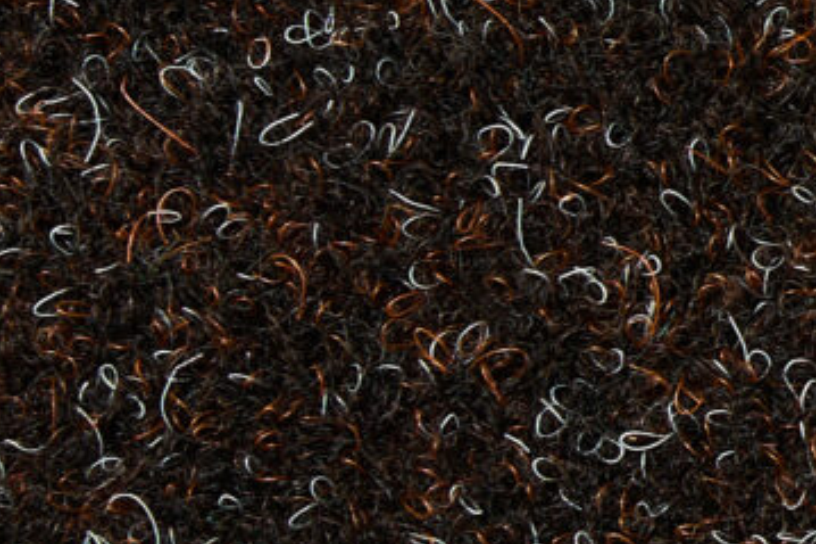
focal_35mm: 499
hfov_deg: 4.1
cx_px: 1764
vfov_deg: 2.8
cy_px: -28
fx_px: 11305
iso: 160
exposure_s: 1/160
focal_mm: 70
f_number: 9
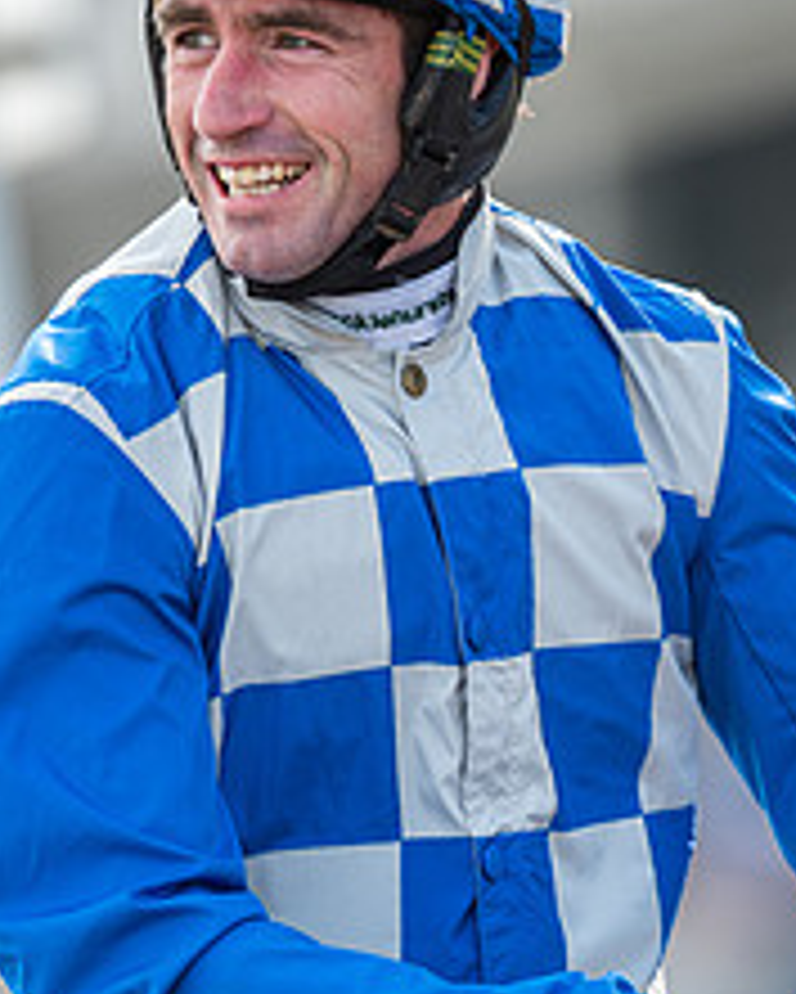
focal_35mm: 762
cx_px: 488
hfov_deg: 2.0
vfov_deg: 2.5
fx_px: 22424
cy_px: 706
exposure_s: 1/500
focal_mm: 400
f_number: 5
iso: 160
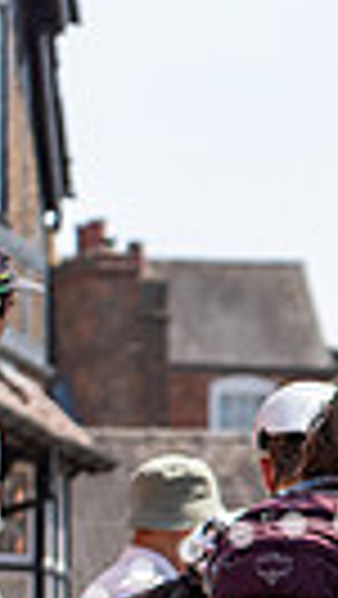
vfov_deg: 6.5
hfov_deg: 3.6
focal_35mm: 328
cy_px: 704
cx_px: 1046
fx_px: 5216
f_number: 3.5
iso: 160
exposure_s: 1/2500
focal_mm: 72
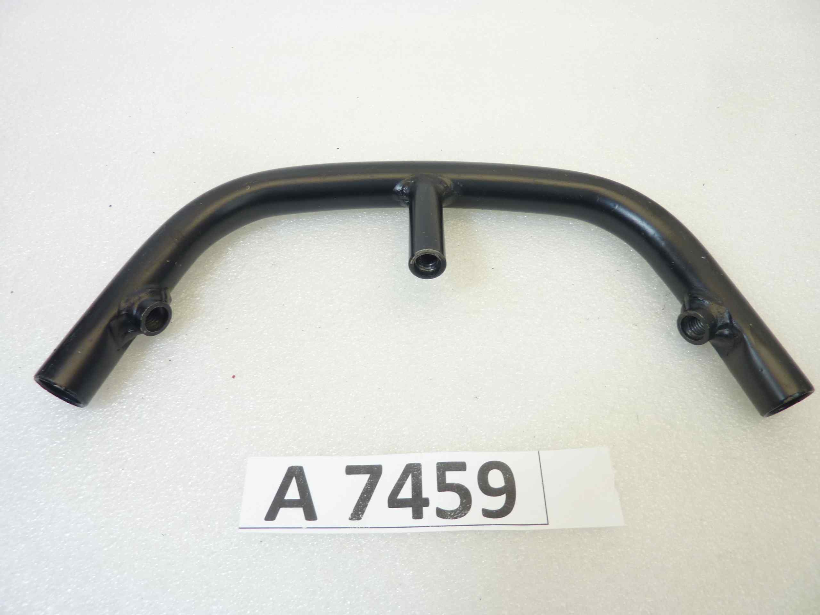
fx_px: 592
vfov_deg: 54.9
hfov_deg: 69.4
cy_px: 308
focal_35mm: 25
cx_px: 410
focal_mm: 4.1
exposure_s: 1/30
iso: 80
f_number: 3.3
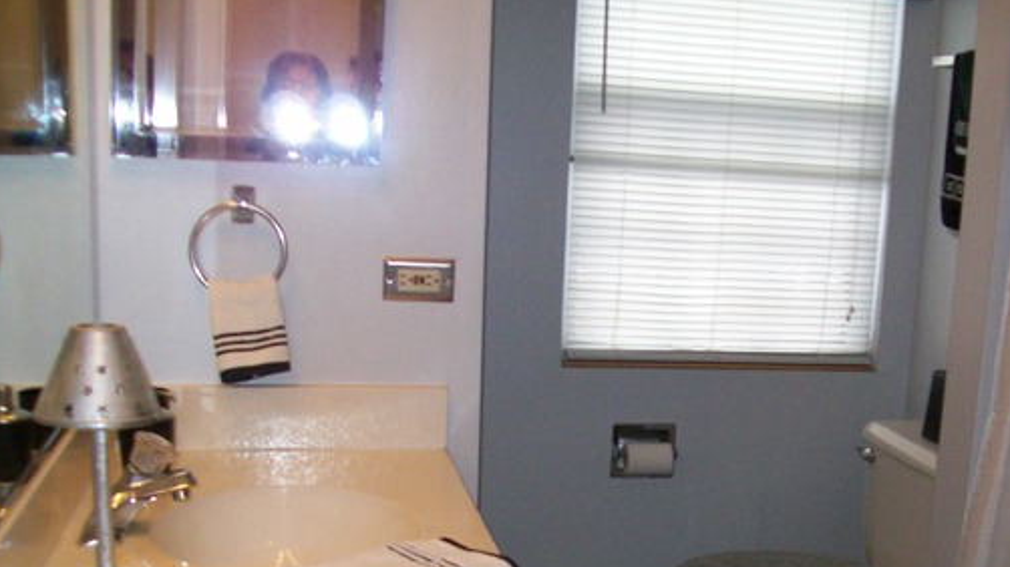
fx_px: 1339
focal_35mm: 50
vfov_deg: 23.6
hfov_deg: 41.1
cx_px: 624
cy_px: 444
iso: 200
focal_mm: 6
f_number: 2.7
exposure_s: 1/64
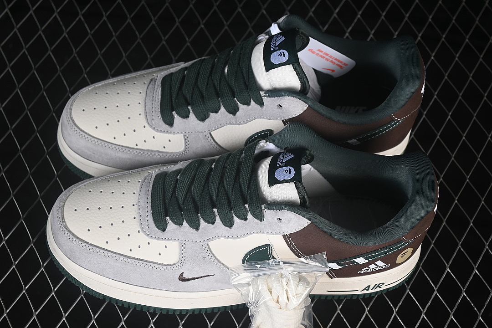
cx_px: 246
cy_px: 164
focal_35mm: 75
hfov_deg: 27.0
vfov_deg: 18.2
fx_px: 1025
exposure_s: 1/80
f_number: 7.1
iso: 160
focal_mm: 50
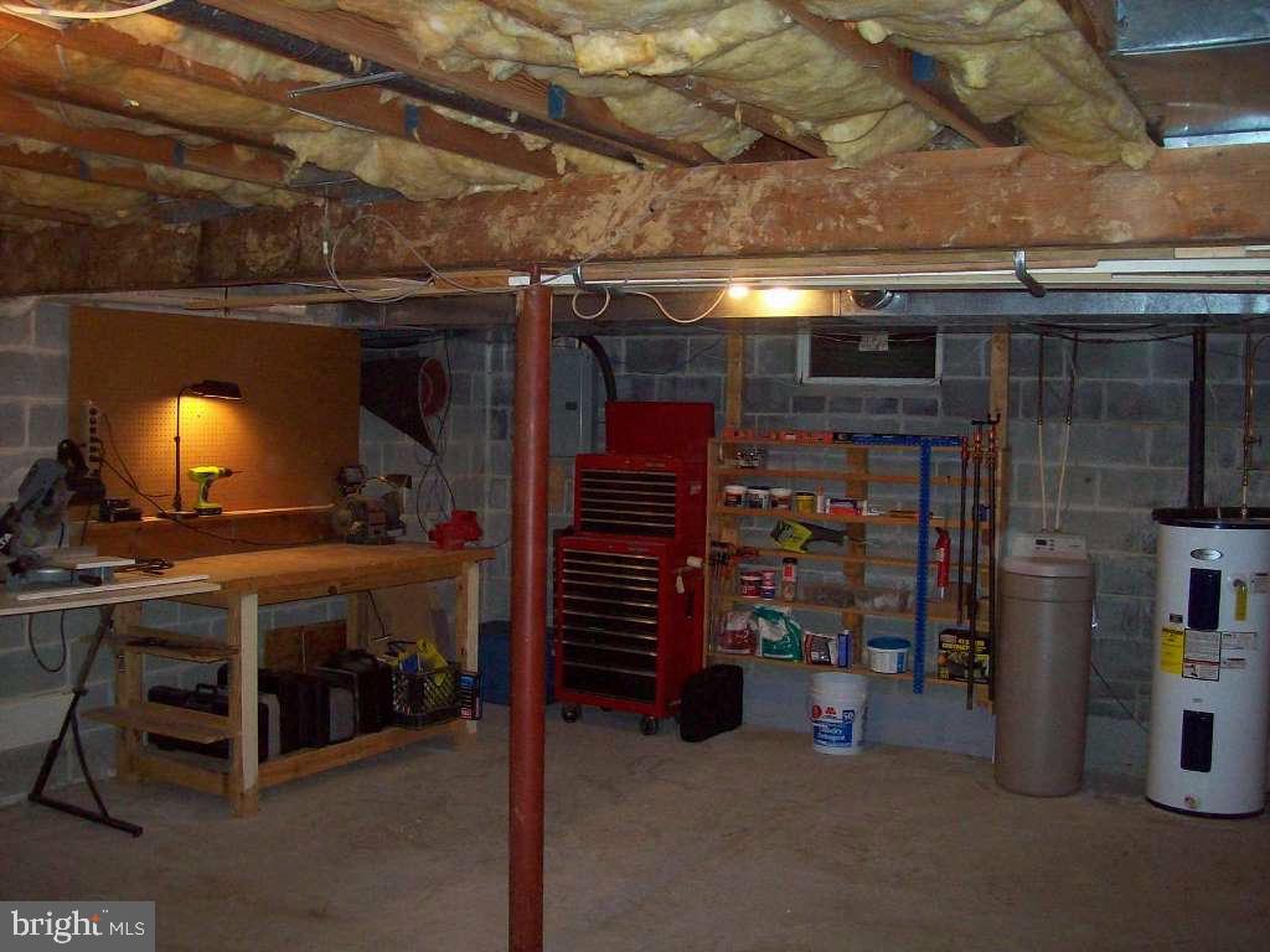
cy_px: 476
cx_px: 635
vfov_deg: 39.7
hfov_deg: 51.4
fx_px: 1321
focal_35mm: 36
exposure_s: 1/64
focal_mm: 6
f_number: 2.7
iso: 140
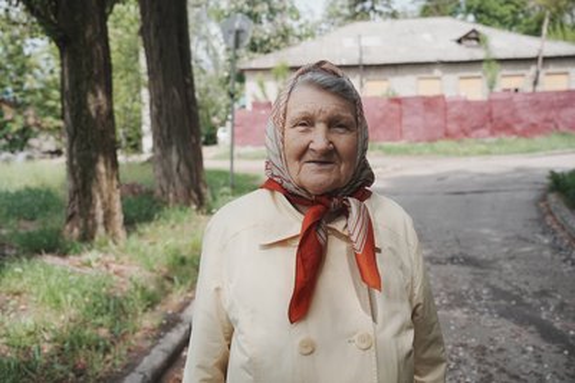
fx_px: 575
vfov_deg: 36.8
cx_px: 288
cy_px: 192
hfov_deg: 53.2
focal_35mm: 36
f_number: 4.5
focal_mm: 36
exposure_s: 1/1250
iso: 200
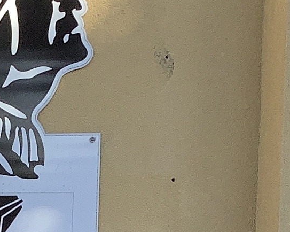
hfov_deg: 10.3
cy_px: 511
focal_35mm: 182
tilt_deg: -10.3
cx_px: -143
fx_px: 1562
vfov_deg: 8.0
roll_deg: +0.7
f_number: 2.4
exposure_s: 1/641
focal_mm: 3.3
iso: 25
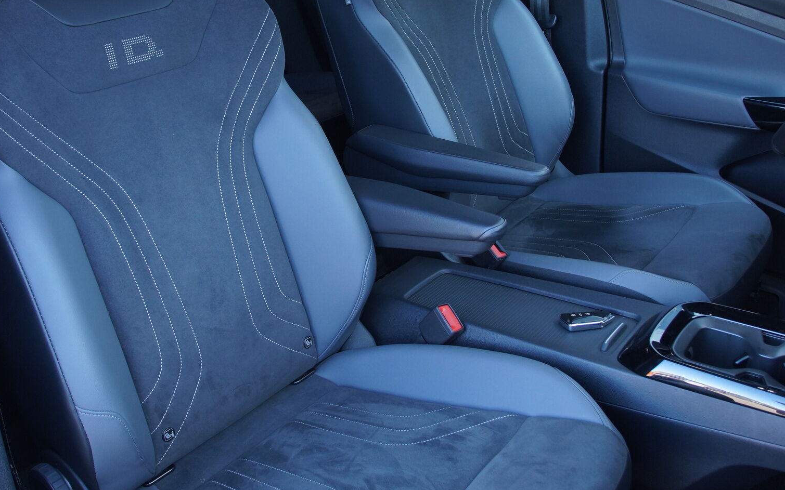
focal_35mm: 35
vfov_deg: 35.9
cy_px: 162
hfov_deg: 55.3
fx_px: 749
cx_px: 377
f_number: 4
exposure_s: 1/60
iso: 400
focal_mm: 18
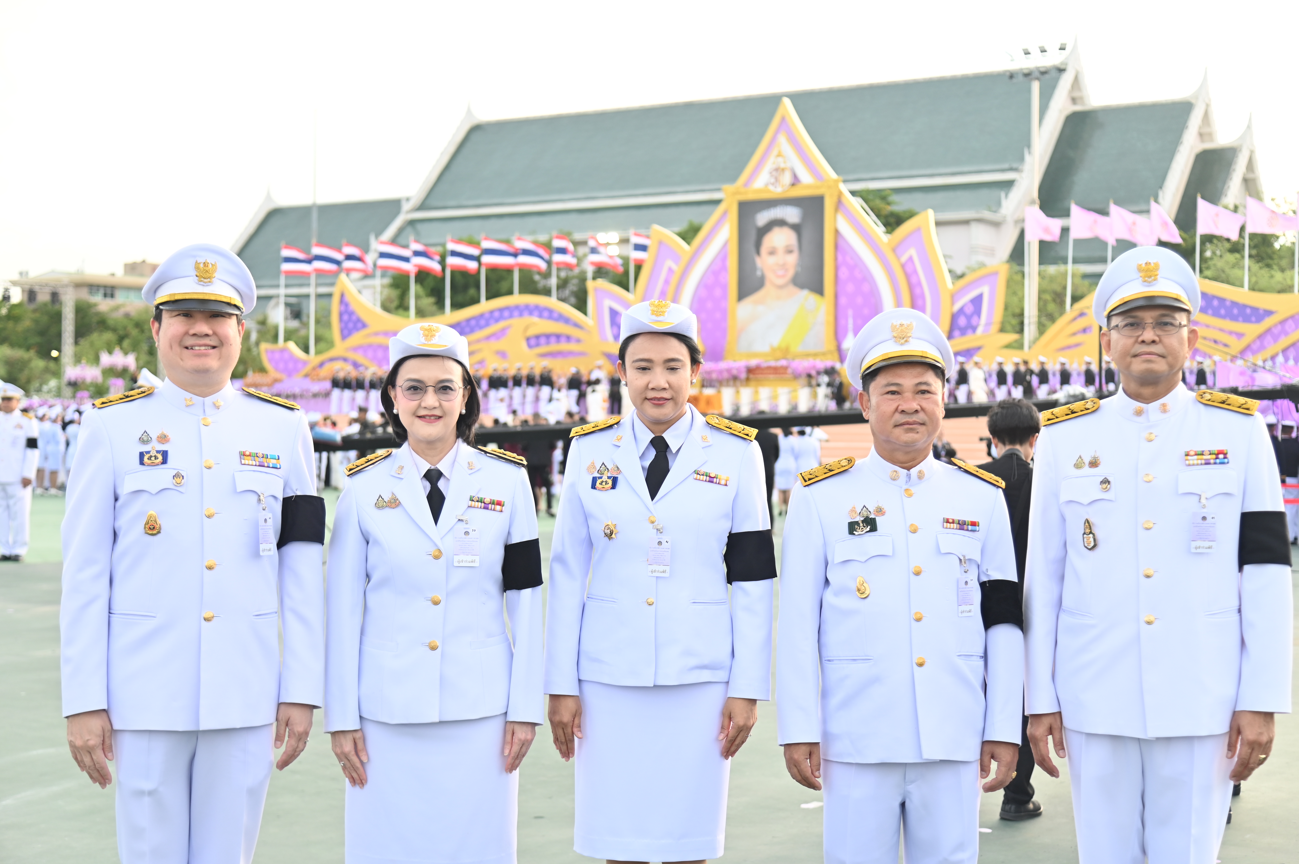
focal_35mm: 50
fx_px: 1803
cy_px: 432
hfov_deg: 39.6
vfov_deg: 27.0
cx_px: 650
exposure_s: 1/250
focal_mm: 50
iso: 450
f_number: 4
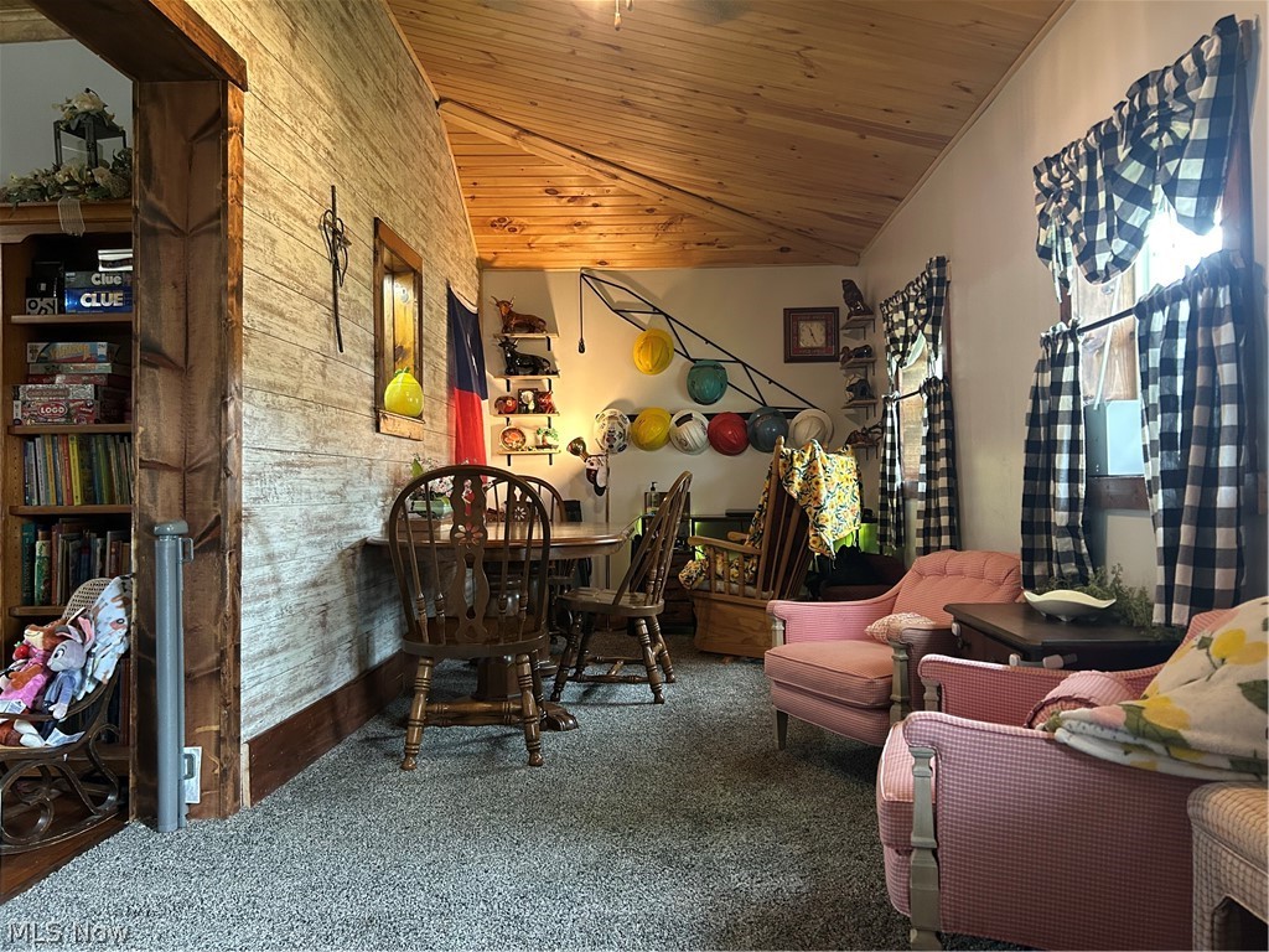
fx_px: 953
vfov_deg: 53.1
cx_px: 634
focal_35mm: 26
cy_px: 476
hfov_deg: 67.3
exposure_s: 1/60
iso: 400
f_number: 1.5
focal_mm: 5.7
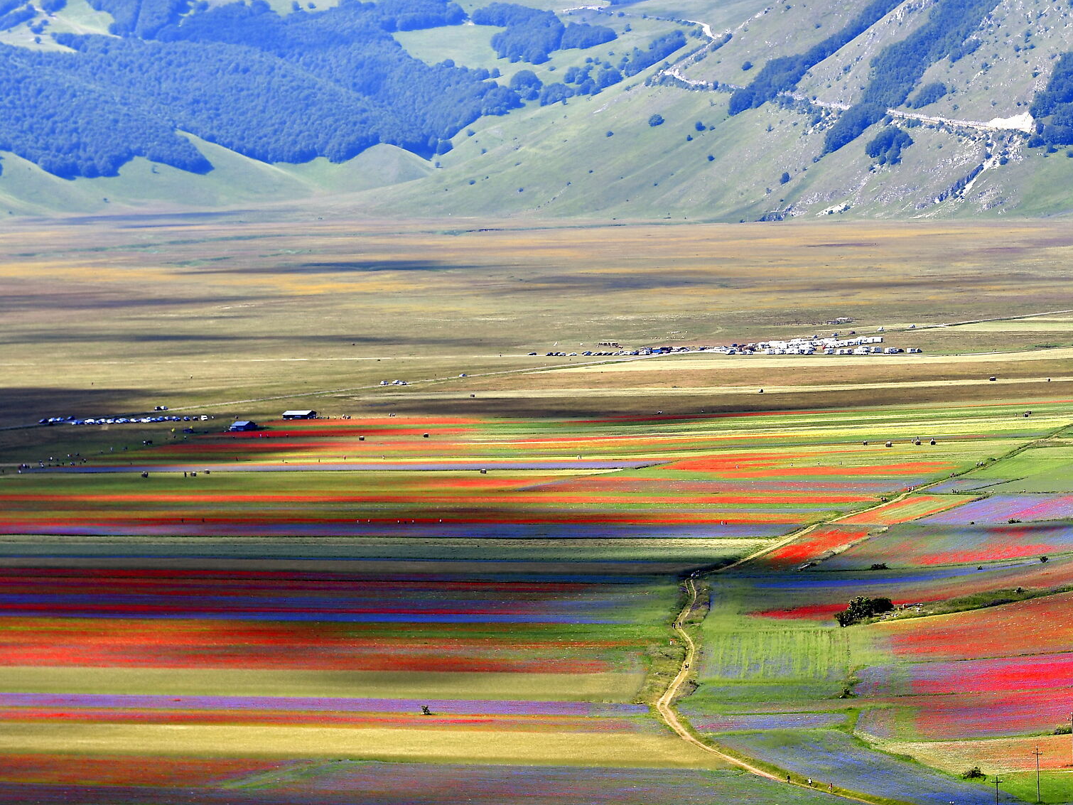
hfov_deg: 12.0
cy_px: 385
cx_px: 750
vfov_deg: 9.0
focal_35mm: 165
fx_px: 5115
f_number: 3.5
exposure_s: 1/1000
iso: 100
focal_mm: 72
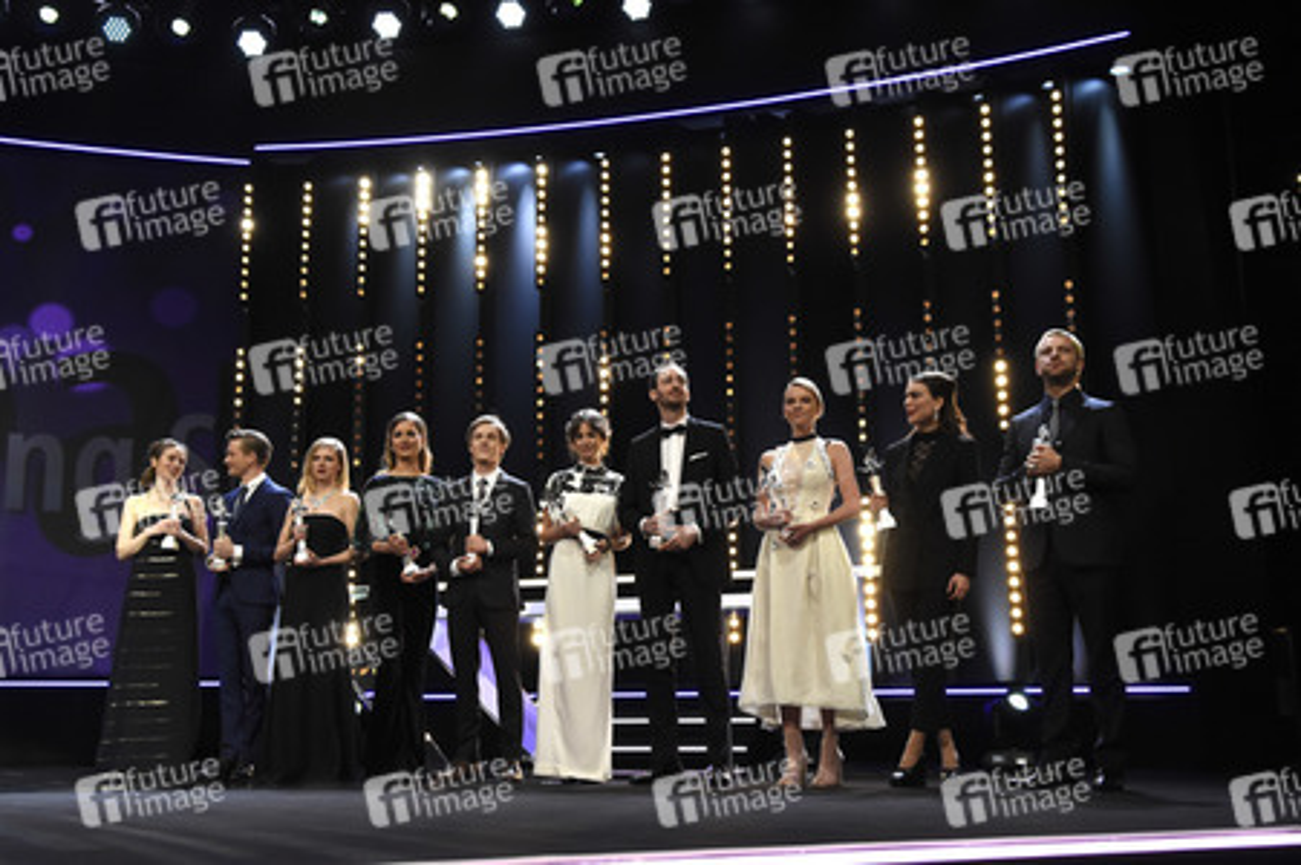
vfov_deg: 34.2
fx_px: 1408
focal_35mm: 39
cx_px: 650
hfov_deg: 49.6
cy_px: 432
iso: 2000
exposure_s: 1/250
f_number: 3.5
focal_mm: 26
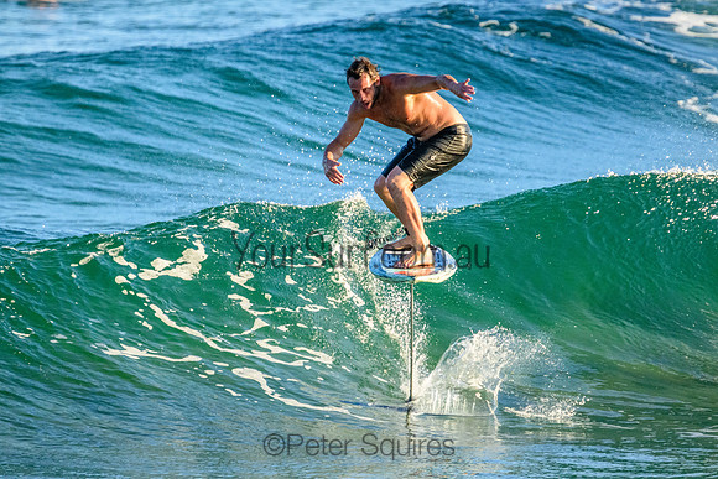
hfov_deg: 2.6
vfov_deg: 1.7
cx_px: 359
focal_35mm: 800
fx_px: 15959
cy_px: 240
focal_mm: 800
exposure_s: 1/2000
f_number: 11
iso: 5600
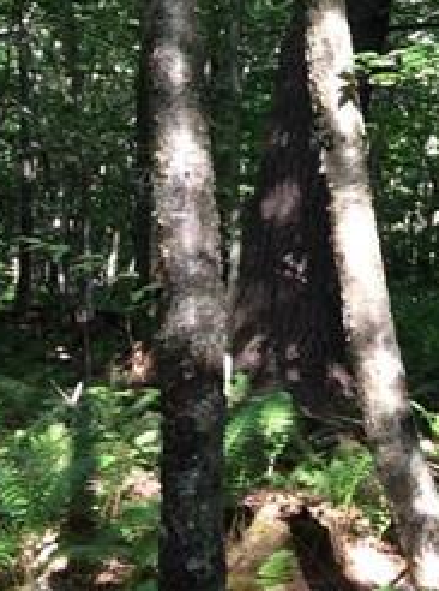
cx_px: 577
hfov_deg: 14.1
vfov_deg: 19.3
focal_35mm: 100
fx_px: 1700
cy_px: 34
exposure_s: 1/60
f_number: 2.4
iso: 50
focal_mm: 3.3
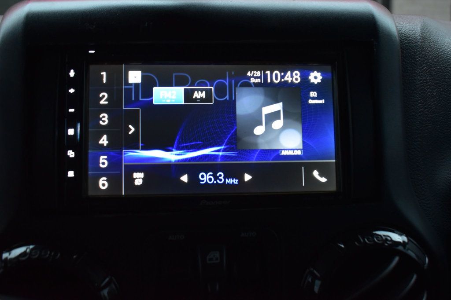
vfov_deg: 36.8
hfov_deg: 53.1
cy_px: 150
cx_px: 226
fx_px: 451
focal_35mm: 36
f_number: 5.6
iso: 1600
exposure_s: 1/15
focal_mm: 24
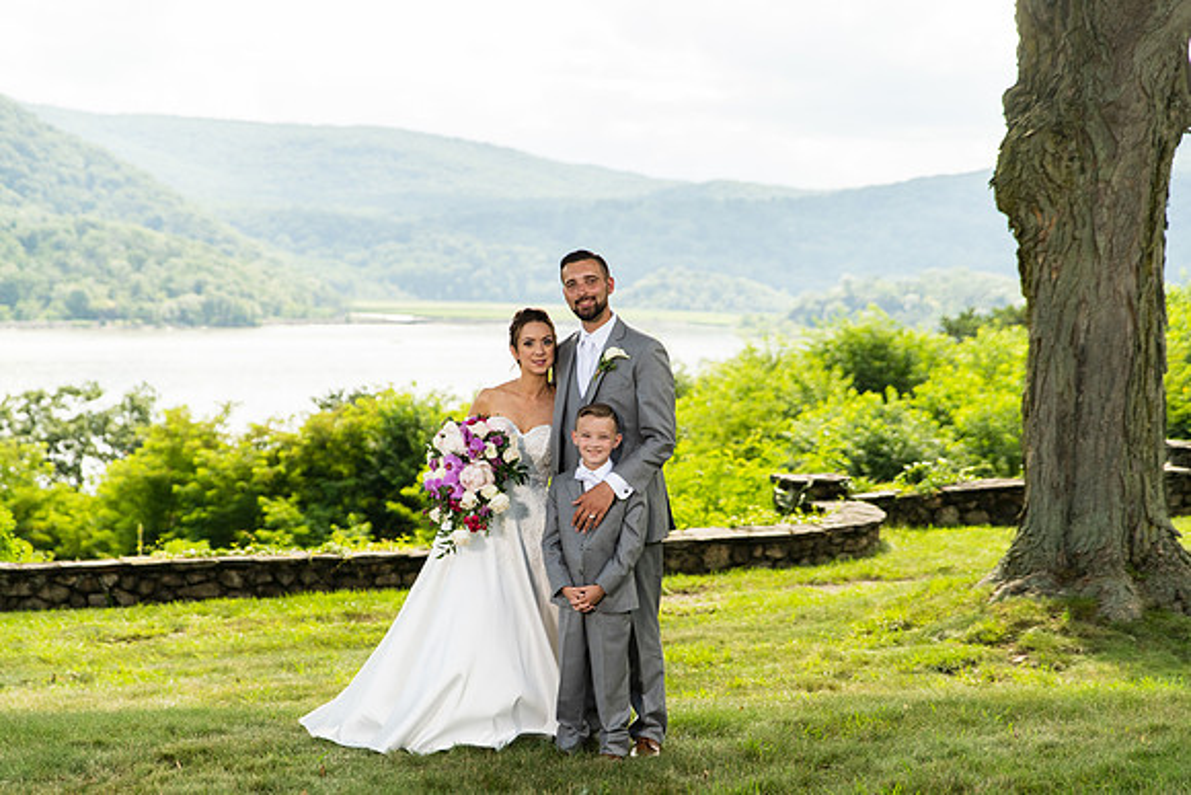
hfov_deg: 27.5
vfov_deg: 18.5
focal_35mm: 74
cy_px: 418
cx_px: 596
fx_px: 2437
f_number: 2.8
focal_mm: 70
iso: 1000
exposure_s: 1/4000
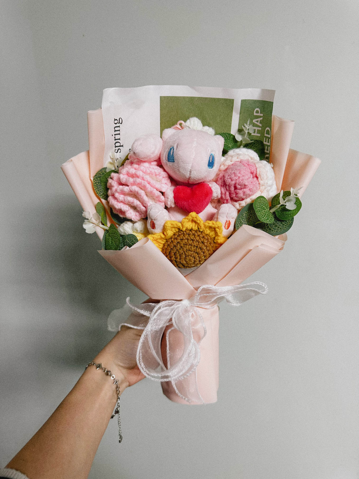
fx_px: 332
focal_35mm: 24
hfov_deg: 56.8
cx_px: 180
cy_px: 240
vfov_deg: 71.6
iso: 200
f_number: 1.78
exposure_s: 1/100
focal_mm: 6.86
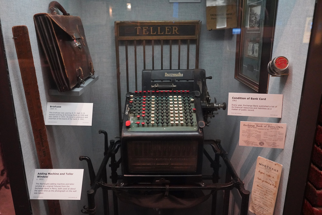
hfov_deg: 65.5
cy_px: 108
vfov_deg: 46.4
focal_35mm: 28
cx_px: 161
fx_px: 250
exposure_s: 1/100
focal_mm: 28
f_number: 4.5
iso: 10000
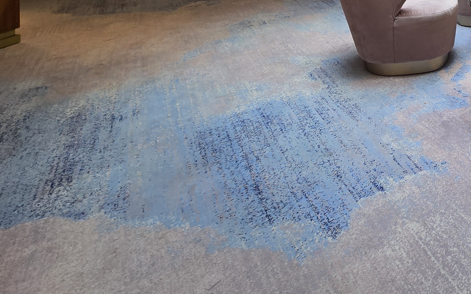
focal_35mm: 33
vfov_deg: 28.9
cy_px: -114
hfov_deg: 44.6
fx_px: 424
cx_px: 516
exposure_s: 1/84.8
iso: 64
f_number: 2.2
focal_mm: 2.2
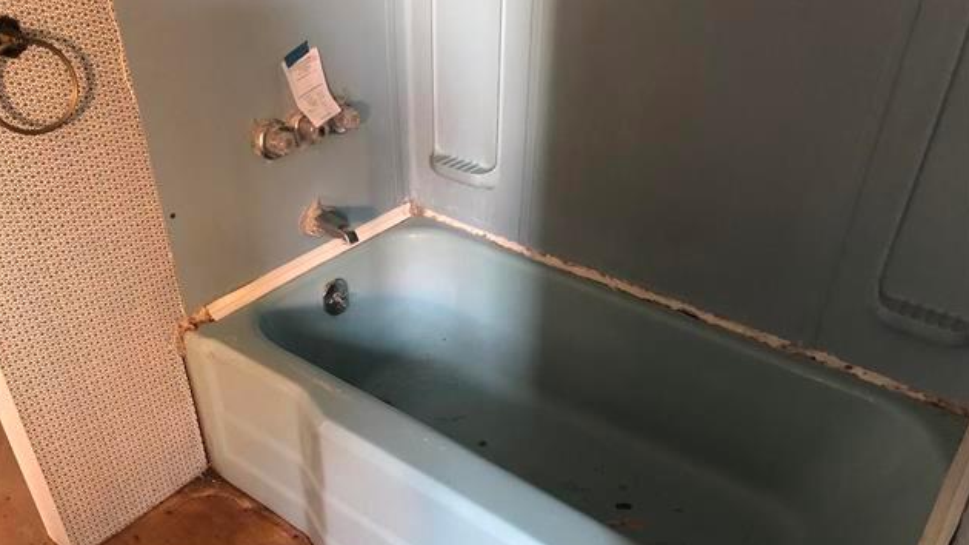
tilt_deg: -34.1
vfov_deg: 37.5
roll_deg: -0.6
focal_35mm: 31
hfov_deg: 62.6
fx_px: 796
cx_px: 483
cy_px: 340
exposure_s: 1/6
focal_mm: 4
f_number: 1.8
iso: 80
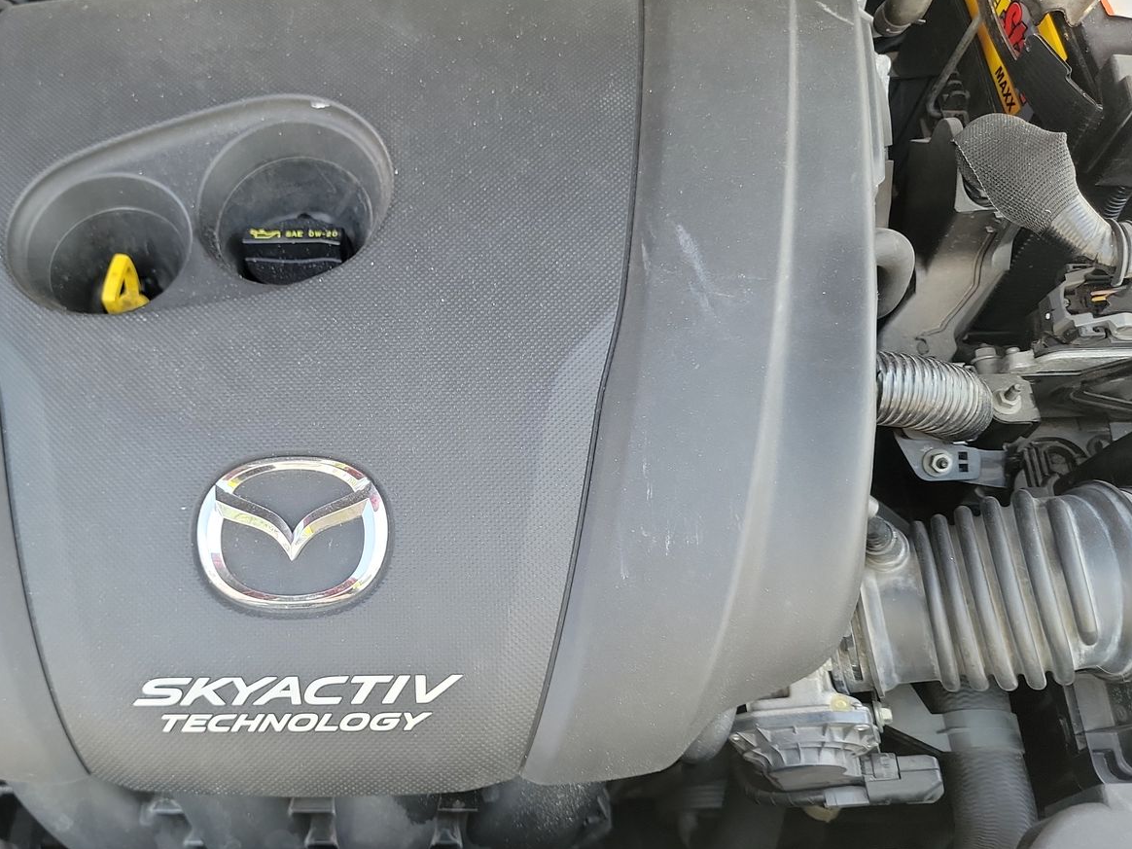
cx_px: 371
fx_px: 1079
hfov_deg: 54.2
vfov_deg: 42.9
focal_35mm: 33
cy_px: 416
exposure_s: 1/59
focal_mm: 6.7
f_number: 1.8
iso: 72
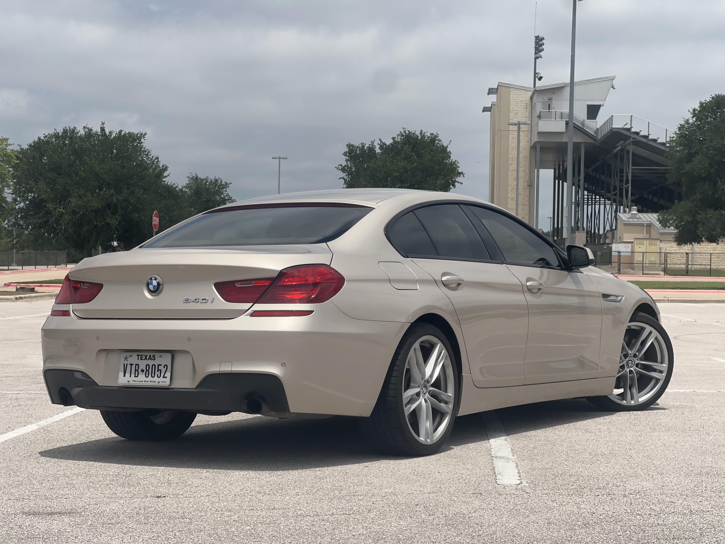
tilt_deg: +0.0
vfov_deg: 19.1
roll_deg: -1.1
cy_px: 272
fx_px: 1613
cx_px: 362
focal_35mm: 77
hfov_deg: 25.3
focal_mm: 9
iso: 32
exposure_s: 1/1845
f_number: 2.8
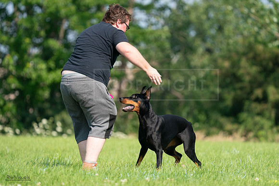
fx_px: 3031
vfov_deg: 3.5
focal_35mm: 391
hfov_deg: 5.3
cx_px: 140
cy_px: 93
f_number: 6.3
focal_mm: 391
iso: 1600
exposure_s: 1/4000
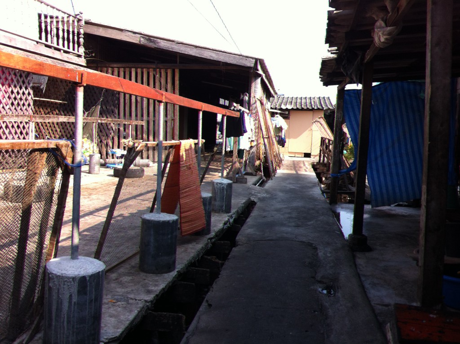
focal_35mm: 35
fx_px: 464
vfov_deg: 40.6
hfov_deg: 52.7
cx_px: 230
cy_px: 172
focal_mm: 3.85
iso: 80
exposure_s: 1/363
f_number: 2.8
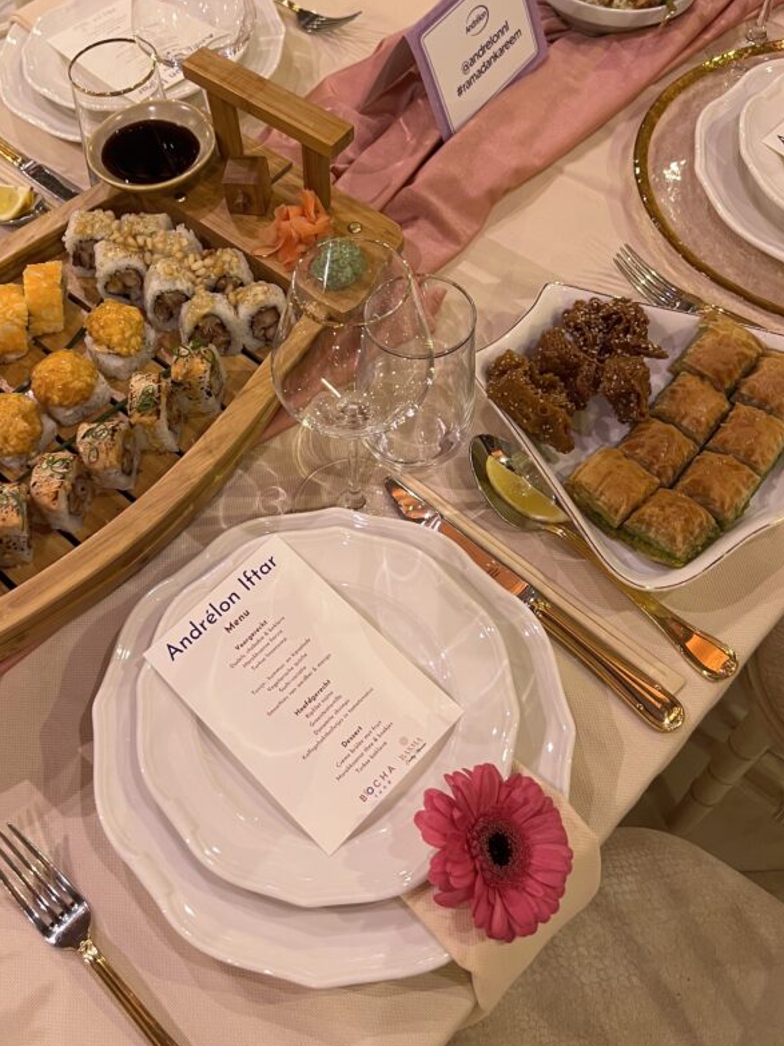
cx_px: 275
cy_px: 433
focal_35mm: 34
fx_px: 1027
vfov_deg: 53.7
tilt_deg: -54.4
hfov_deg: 41.4
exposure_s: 1/60
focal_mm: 5.7
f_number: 1.5
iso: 160
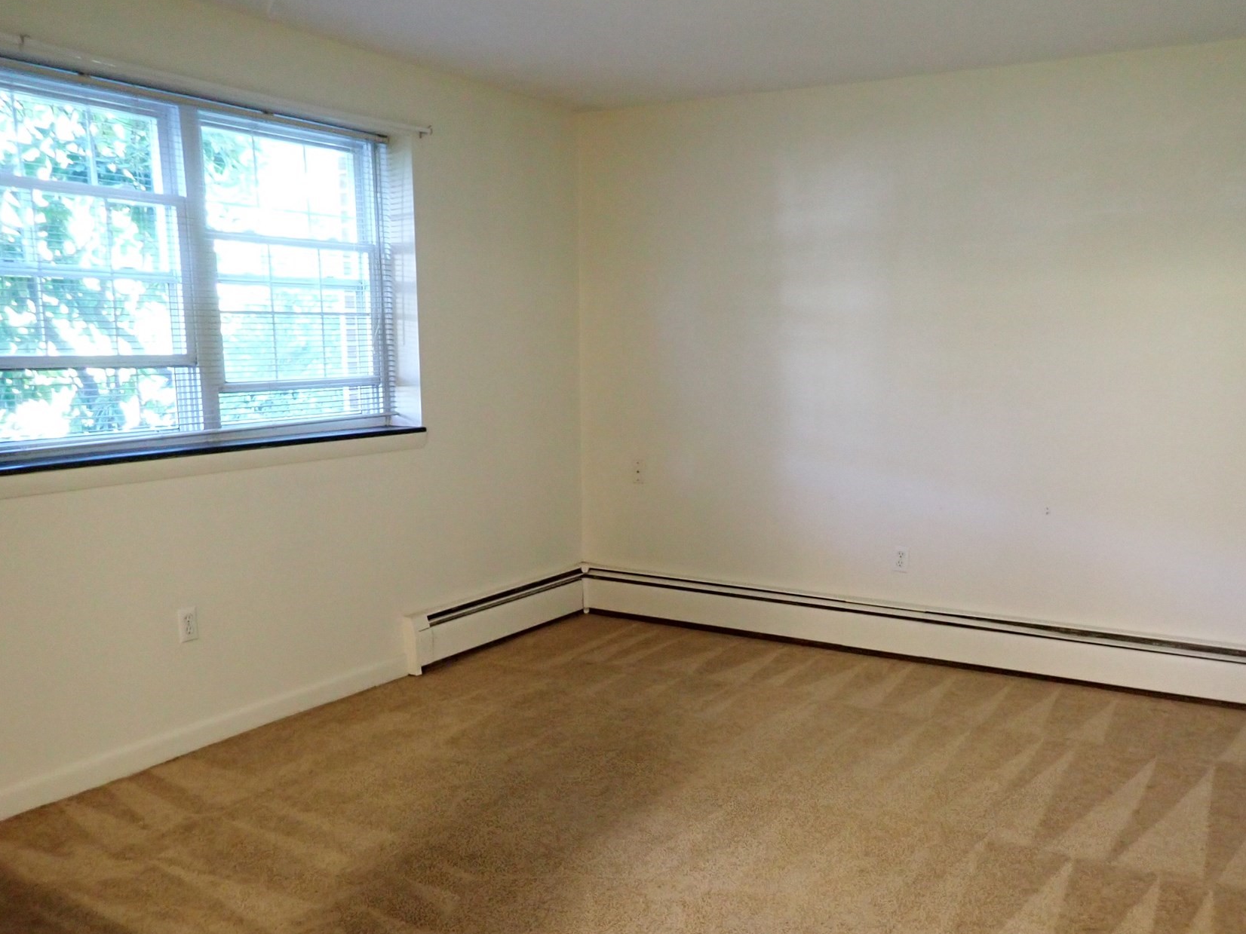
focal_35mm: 31
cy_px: 571
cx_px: 658
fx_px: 1116
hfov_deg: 58.3
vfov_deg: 45.1
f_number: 2
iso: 500
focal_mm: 4.5
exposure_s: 1/30
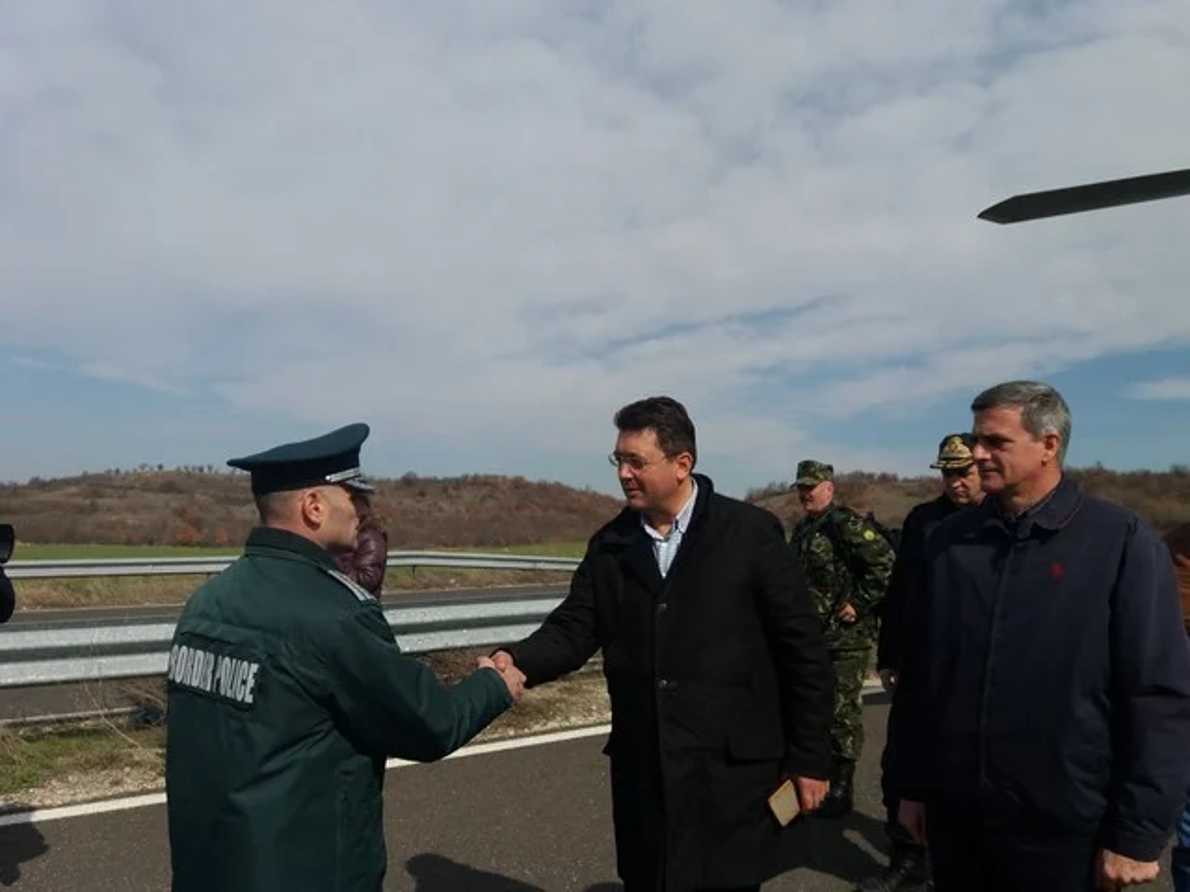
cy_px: 446
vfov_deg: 49.7
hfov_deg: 63.4
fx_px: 963
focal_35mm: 28
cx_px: 595
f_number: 1.9
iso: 64
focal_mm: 3.7
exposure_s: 1/3122
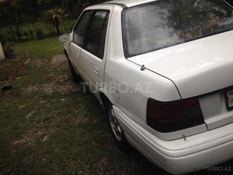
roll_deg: +10.7
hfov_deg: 55.4
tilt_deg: -22.7
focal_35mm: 33
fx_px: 222
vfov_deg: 42.9
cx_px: 116
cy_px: 88
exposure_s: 1/60
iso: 64
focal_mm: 4.12
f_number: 2.4
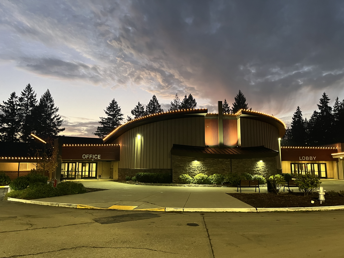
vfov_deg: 53.1
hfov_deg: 67.3
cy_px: 129
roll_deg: +0.1
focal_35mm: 26
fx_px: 258
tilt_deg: +7.1
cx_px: 172
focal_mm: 5.1
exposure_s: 1/40
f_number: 1.6
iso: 500
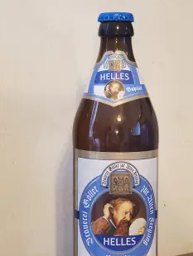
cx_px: 118
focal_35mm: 67
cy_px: 158
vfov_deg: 28.9
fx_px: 497
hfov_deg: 21.9
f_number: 2.4
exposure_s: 1/15
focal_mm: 6
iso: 320
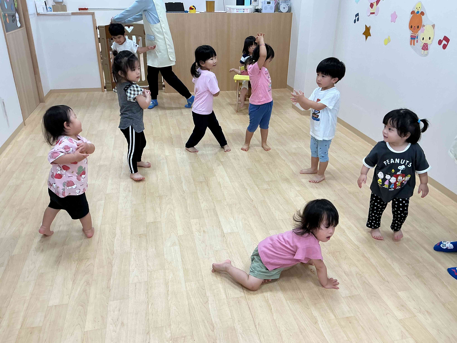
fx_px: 383
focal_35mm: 29
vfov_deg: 48.2
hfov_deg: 61.7
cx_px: 228
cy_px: 172
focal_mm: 3
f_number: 1.8
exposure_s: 1/120
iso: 50
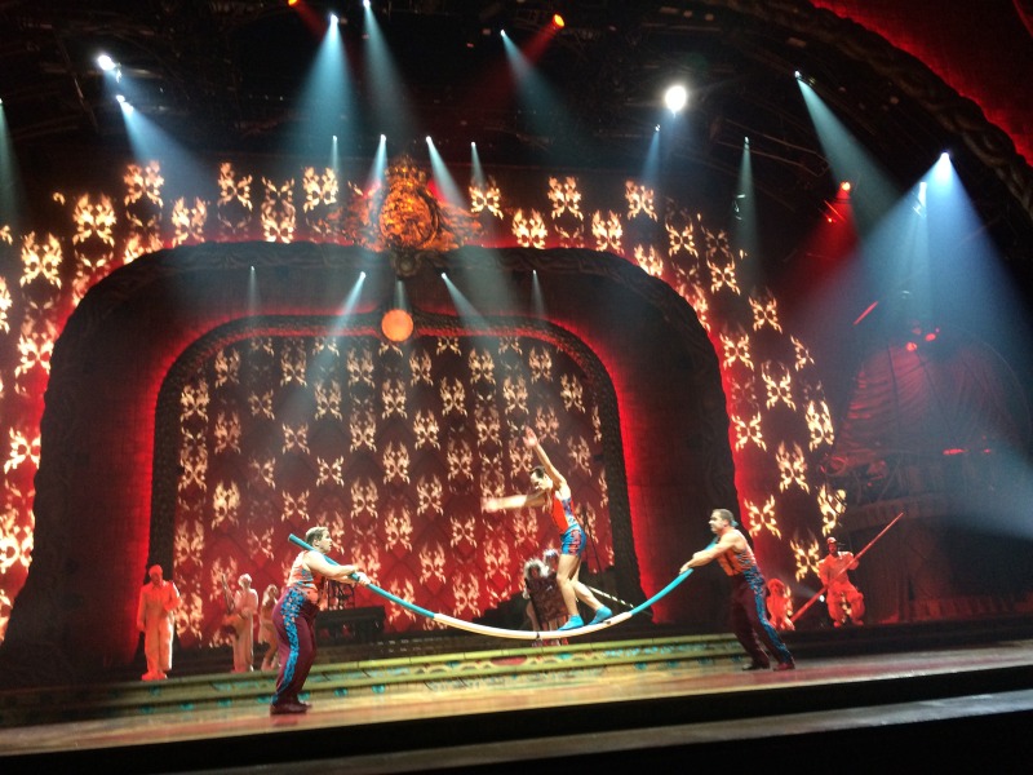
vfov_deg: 48.2
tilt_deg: +15.2
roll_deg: +3.7
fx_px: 865
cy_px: 388
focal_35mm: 29
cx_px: 516
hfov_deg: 61.7
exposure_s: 1/30
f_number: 2.2
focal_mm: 4.15
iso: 200
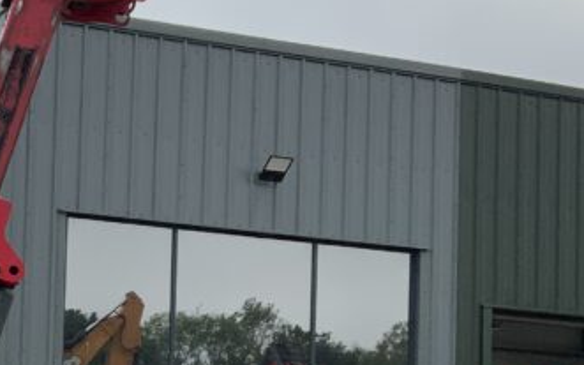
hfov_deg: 20.6
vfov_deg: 13.5
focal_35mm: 95
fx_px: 1512
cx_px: -90
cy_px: 418
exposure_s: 1/473
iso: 16
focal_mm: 3
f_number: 1.8
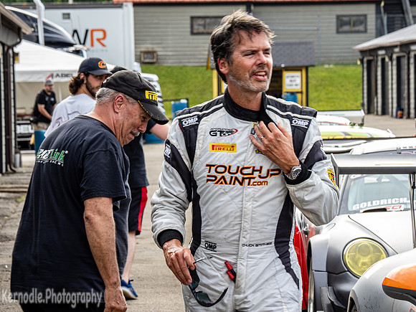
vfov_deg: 7.4
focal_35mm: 200
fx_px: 2404
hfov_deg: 9.9
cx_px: 208
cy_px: 156
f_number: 9
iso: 200
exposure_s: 1/60
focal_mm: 100
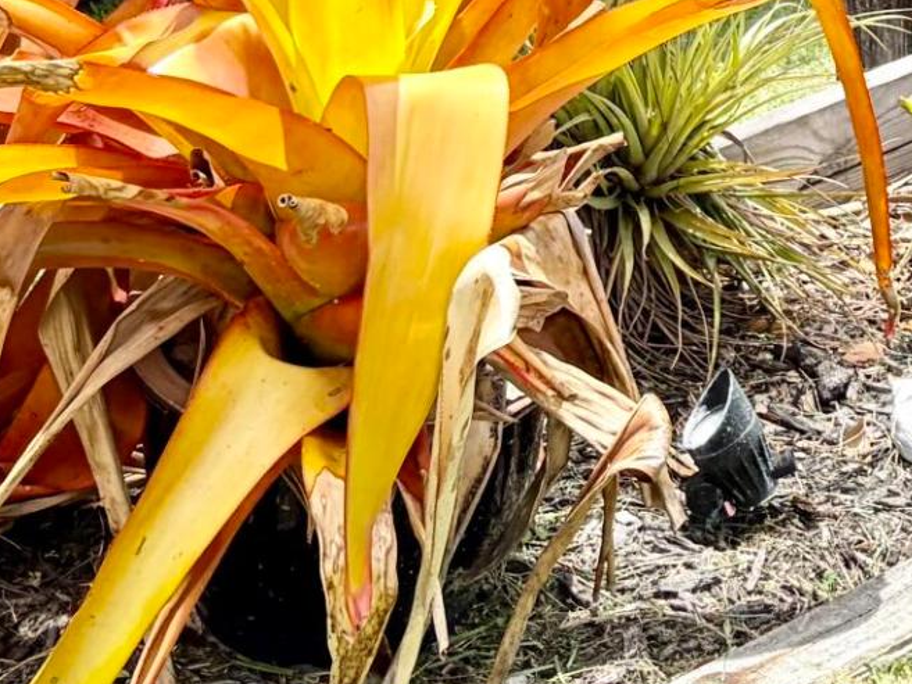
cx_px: 901
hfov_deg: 16.9
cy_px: -488
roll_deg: -2.5
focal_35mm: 114
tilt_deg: -11.8
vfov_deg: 12.1
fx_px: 3004
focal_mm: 5.96
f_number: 1.6
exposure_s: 1/1451
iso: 50
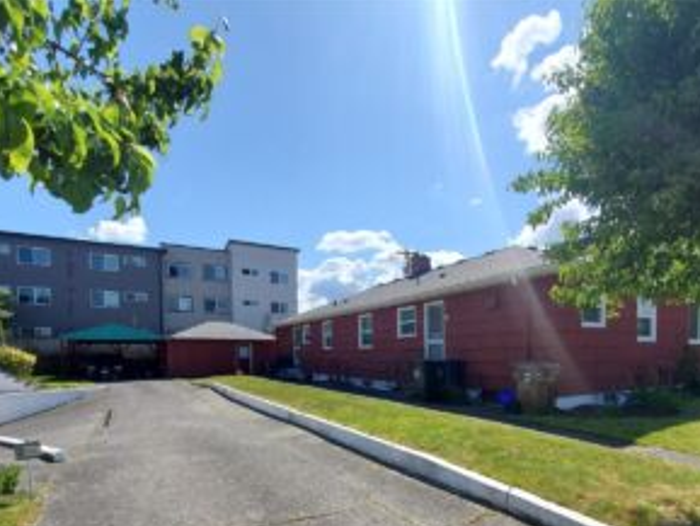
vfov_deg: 69.1
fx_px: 364
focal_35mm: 18
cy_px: 361
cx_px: 346
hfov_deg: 87.7
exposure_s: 1/1132
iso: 50
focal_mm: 1.8
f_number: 2.2
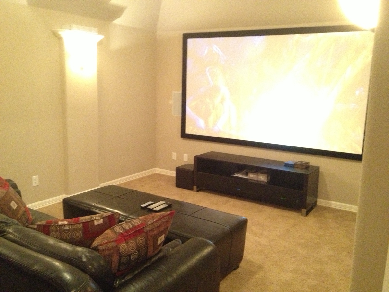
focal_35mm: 35
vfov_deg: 40.7
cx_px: 194
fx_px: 393
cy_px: 146
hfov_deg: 52.6
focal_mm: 4.28
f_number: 2.4
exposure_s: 1/15
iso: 800
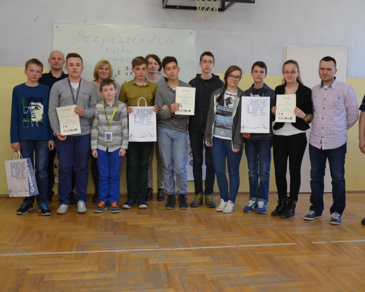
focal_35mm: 45
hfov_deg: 41.0
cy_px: 144
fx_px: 486
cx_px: 213
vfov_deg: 33.4
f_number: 4
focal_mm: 26
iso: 720
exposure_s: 1/60
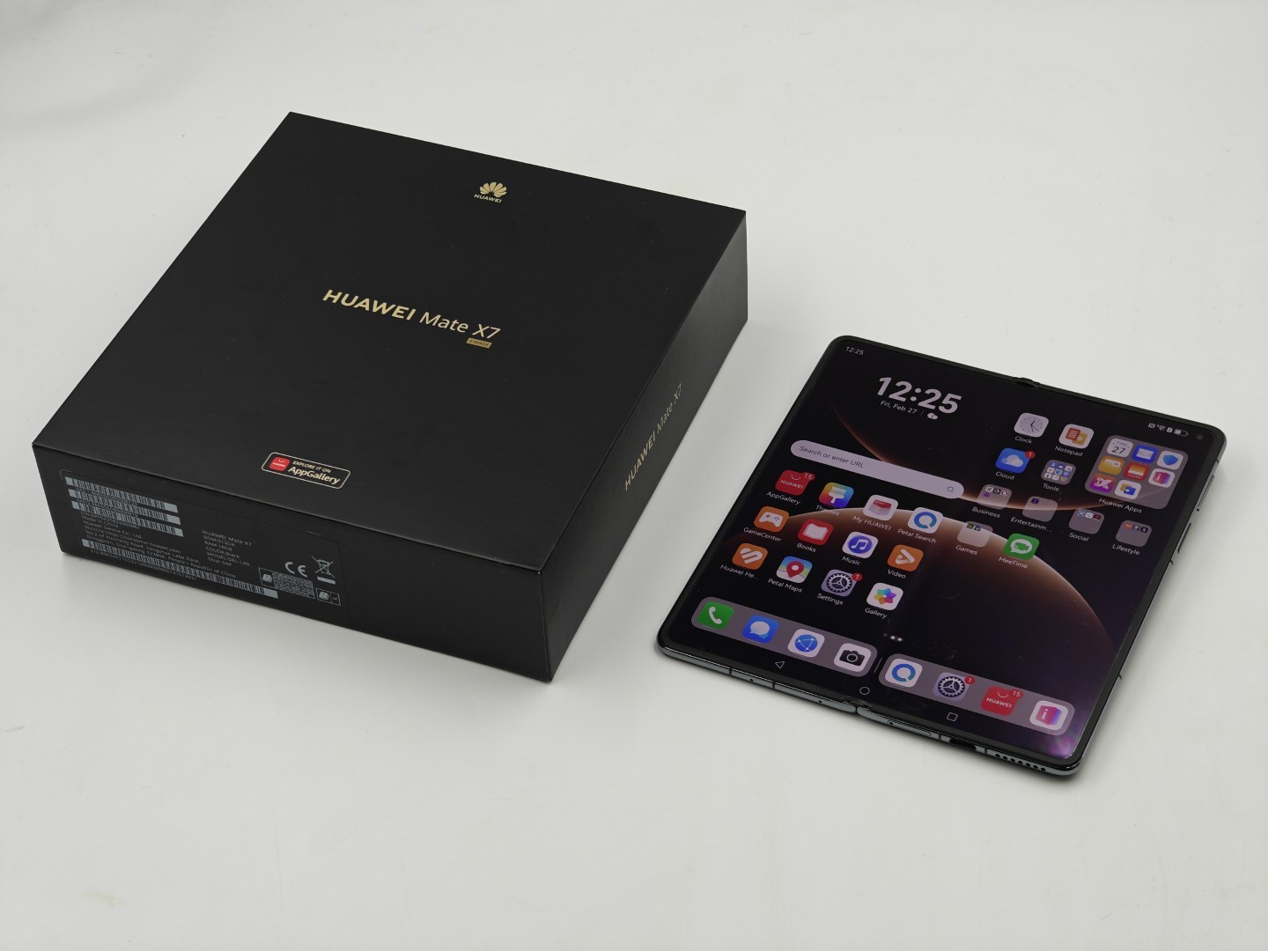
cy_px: 476
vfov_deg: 21.0
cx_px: 634
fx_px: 2564
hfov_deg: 27.8
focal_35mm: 70
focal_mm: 13.3
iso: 100
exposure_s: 1/100
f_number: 2.6
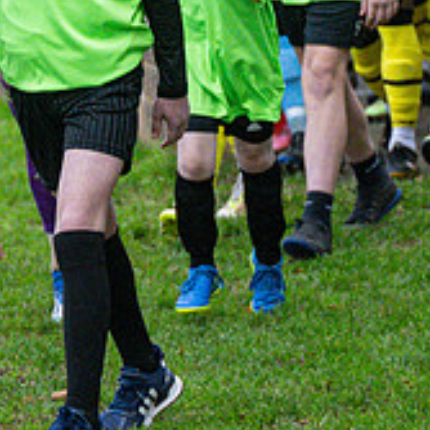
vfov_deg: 4.8
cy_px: 135
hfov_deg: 4.8
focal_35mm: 367
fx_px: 5158
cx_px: 80
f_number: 2.8
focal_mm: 70
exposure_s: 1/2000
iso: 2000
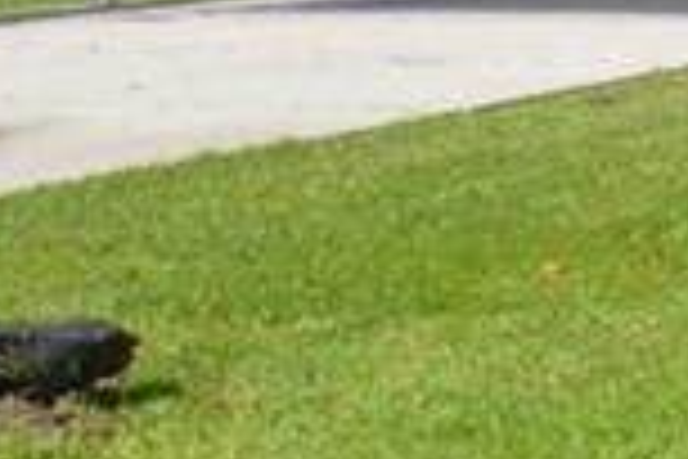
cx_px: 2100
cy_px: -286
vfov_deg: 10.9
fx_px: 2293
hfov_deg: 10.9
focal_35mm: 120
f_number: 13
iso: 400
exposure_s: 1/200
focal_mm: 18
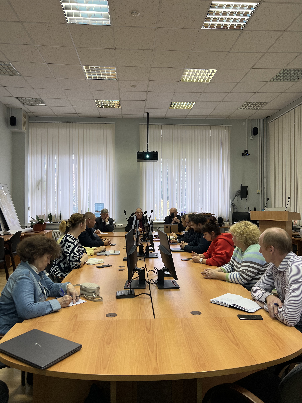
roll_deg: -0.7
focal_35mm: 26
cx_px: 151
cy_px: 202
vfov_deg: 67.3
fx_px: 302
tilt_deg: +0.0
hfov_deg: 53.1
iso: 100
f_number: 1.5
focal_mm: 5.7
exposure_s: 1/100
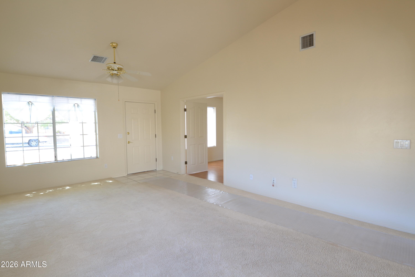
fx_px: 207
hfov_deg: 90.0
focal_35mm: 18
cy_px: 138
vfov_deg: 67.4
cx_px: 208
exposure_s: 1/15
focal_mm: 12
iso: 400
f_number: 8
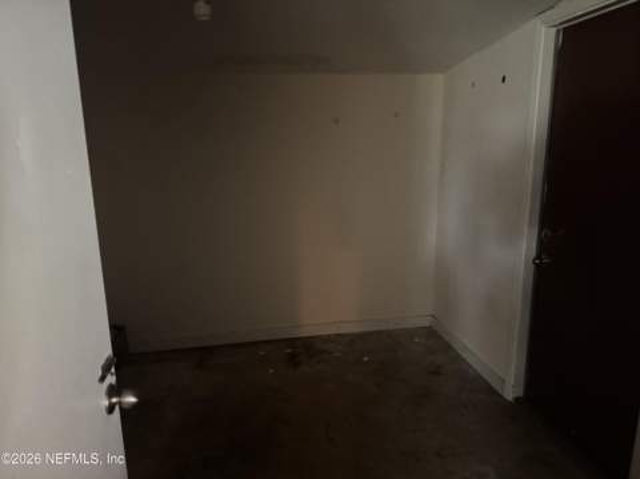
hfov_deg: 71.7
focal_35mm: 24
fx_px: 443
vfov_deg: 56.7
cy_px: 240
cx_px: 320
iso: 1600
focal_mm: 6.76
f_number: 1.78
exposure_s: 1/30
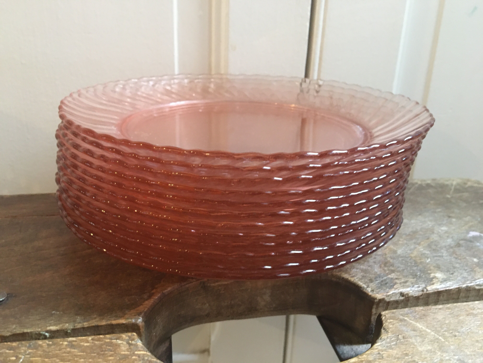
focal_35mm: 29
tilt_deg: -21.0
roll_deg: -0.7
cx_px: 242
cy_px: 182
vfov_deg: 48.2
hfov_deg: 61.7
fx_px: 405
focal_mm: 4.15
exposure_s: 1/17
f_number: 2.2
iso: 400
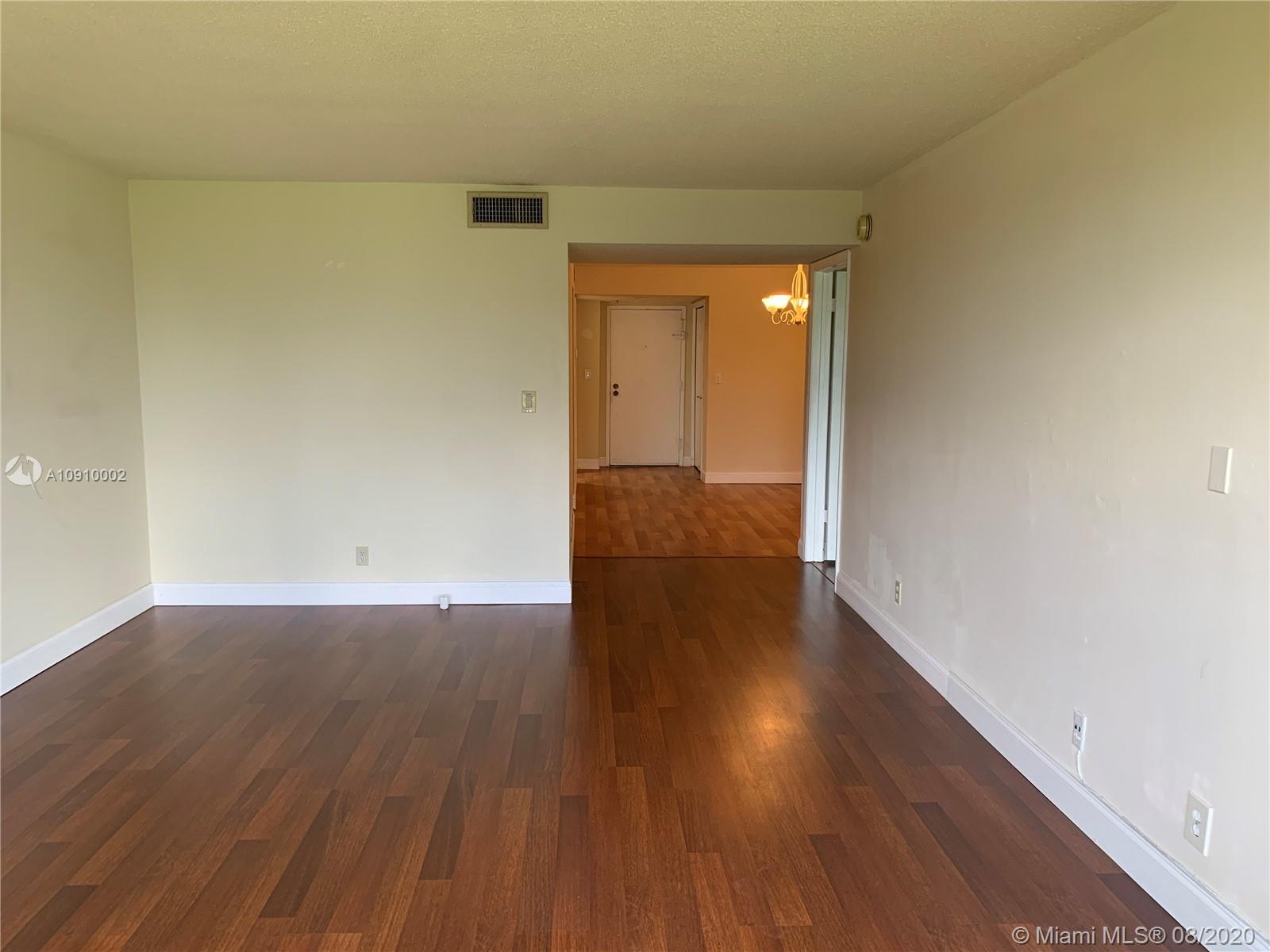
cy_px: 476
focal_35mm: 26
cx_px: 635
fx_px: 954
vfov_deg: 53.1
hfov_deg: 67.3
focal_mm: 4.25
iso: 80
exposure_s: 1/60
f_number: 1.8
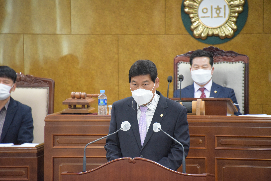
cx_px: 136
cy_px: 90
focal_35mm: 300
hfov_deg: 6.9
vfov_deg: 4.6
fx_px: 2259
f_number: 5.6
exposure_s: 1/400
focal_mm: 300
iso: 7200
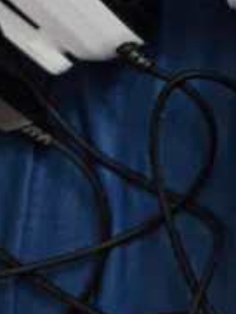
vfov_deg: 22.1
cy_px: -2
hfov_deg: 15.3
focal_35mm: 85
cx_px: 408
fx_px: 772
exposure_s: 1/25
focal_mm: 5.25
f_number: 1.75
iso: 1828
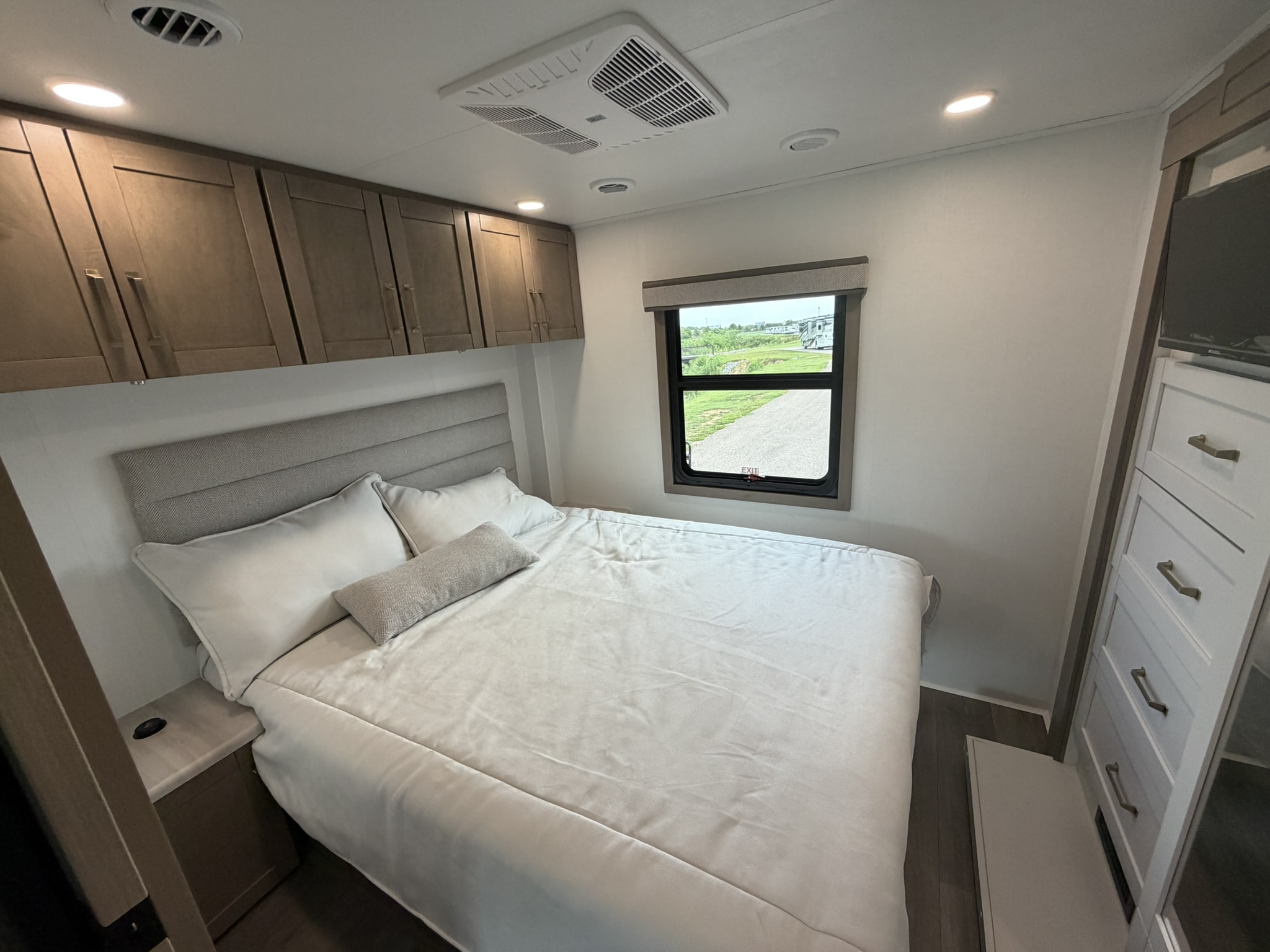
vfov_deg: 85.7
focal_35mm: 14
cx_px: 635
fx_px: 514
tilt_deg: -15.4
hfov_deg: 102.1
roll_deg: +5.8
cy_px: 476
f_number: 2.2
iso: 200
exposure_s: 1/121
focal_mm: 2.22
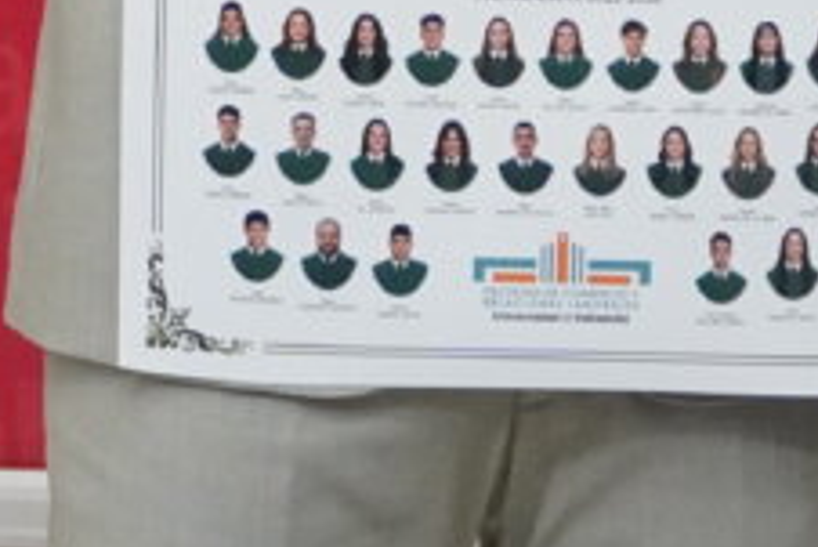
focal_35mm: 170
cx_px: 279
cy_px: -936
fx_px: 3865
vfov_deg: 7.4
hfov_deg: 12.1
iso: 2500
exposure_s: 1/160
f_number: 4
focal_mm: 20
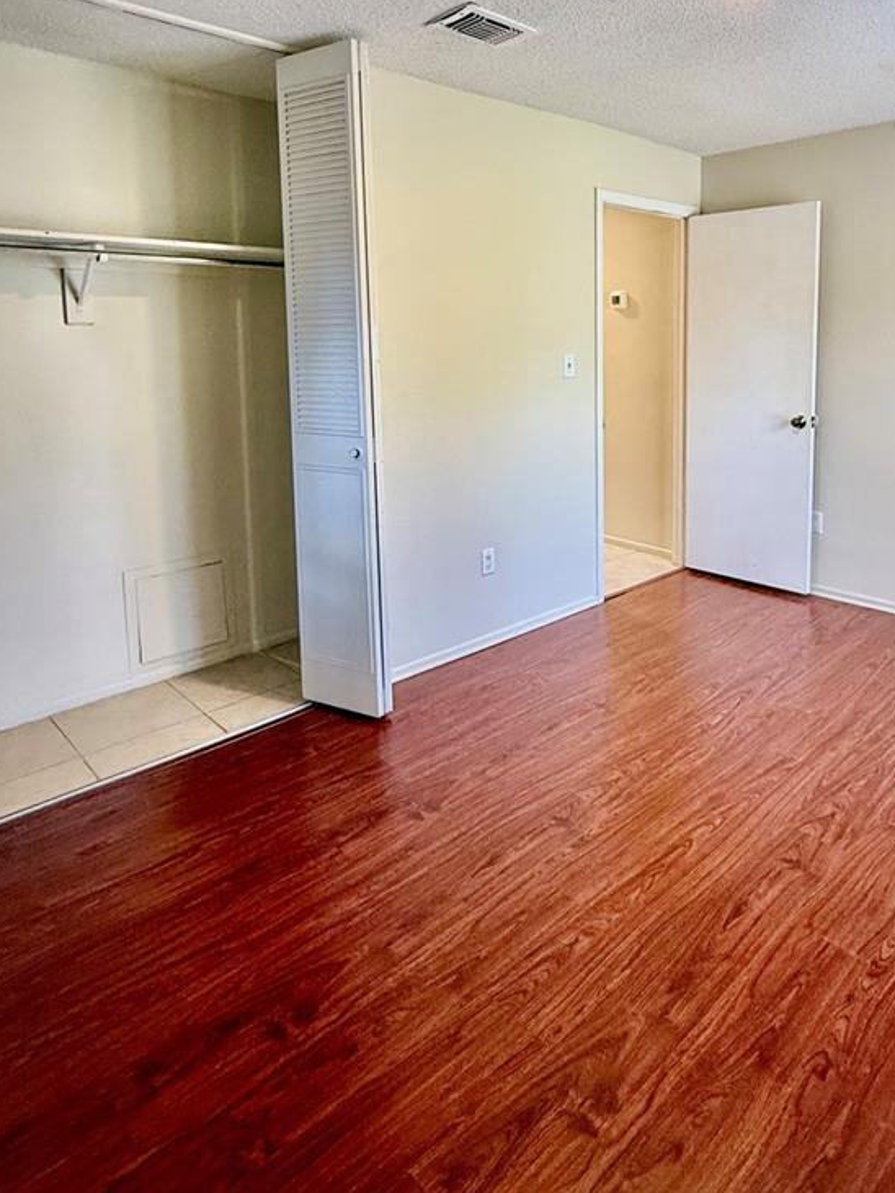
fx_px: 792
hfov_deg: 58.0
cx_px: 570
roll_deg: -0.1
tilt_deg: -5.8
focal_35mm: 23
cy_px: 423
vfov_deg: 72.2
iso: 200
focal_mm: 2.22
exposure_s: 1/60
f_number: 2.2
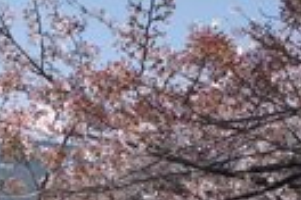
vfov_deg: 10.3
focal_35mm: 125
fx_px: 1045
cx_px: -182
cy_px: 376
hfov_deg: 14.9
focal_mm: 20
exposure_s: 1/500
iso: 200
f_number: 8
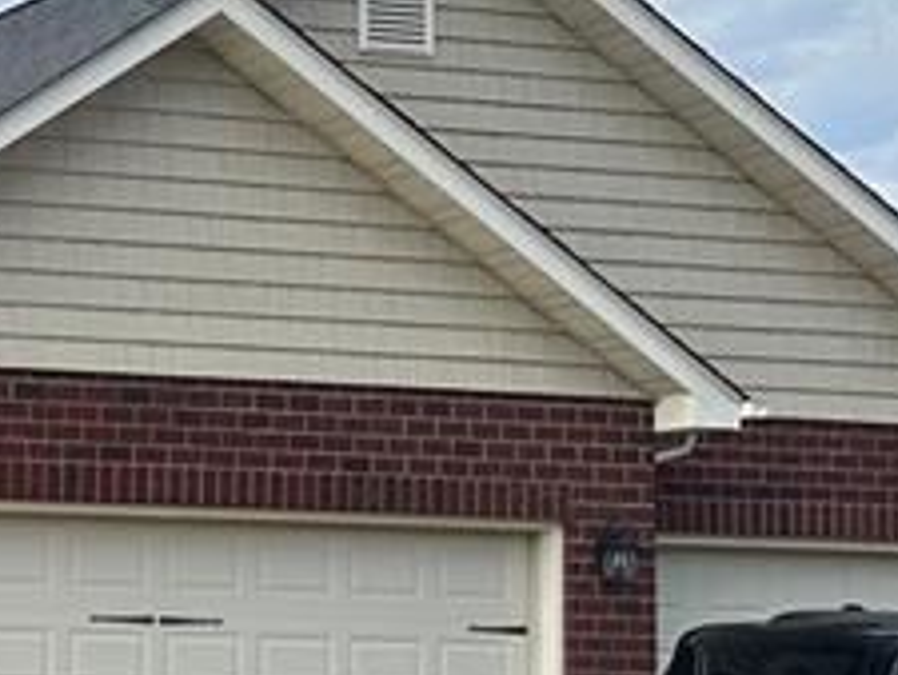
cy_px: 631
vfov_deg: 13.5
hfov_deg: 14.7
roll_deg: -0.1
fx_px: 2829
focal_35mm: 109
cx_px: -926
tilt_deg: +2.2
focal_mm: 6.86
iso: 80
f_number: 1.78
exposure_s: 1/2732
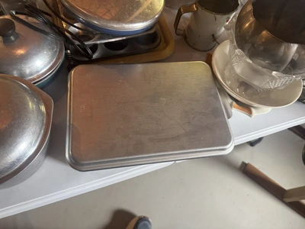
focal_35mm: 24
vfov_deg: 56.8
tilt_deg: -58.4
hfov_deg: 71.6
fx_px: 211
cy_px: 114
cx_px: 152
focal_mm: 6.76
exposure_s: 1/60
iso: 320
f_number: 1.78
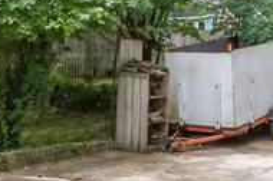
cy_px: 34
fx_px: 613
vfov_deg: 16.7
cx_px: 93
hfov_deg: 25.0
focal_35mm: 81
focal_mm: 10
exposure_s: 1/125
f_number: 9
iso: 200
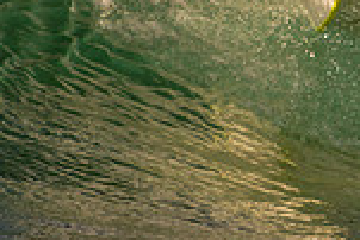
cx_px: 653
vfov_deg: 0.6
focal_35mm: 2308
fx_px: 23102
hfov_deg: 0.9
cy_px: 30
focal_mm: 400
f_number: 5.6
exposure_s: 1/1250
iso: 320
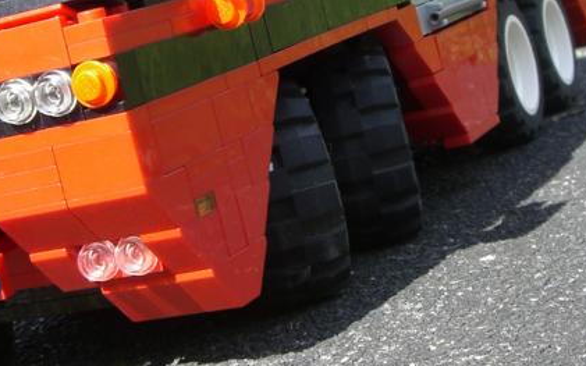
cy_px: 43
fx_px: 1565
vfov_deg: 13.2
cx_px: 271
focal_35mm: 98
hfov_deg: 21.2
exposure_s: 1/200
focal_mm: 6.2
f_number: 4.3
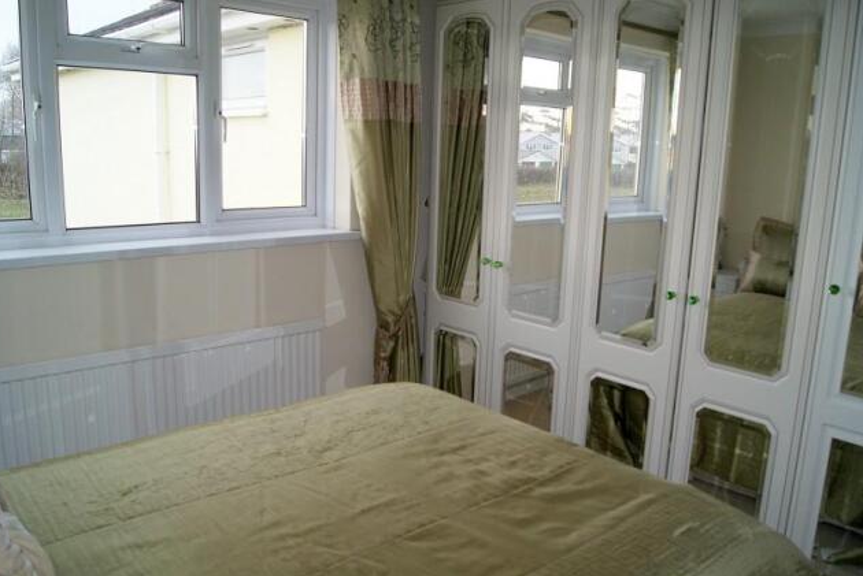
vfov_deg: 46.5
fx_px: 672
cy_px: 298
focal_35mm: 28
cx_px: 435
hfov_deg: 65.4
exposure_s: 1/80
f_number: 5.6
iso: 400
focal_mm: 18
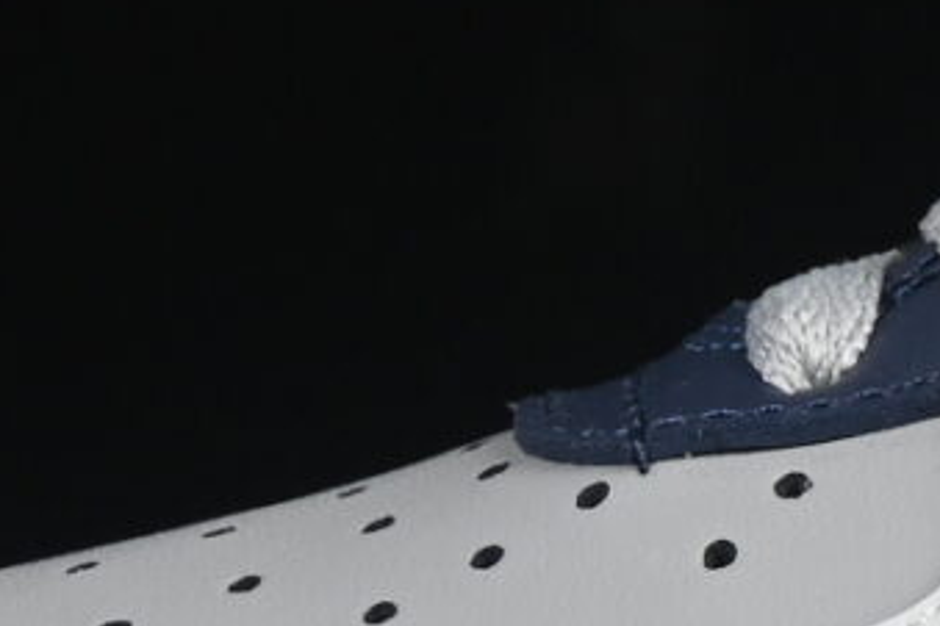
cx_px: 1969
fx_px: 14778
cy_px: 46
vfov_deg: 2.4
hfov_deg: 3.6
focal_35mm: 566
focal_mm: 50
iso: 160
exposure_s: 1/80
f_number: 8
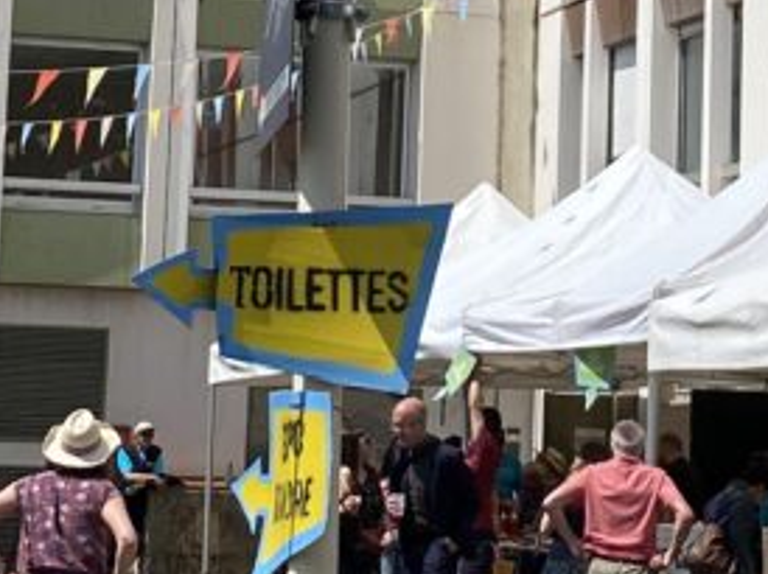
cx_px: 513
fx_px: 3236
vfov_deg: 10.1
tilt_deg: +8.0
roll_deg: -1.9
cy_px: 20
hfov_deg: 13.5
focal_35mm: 146
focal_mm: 4.25
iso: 32
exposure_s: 1/4608
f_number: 1.8
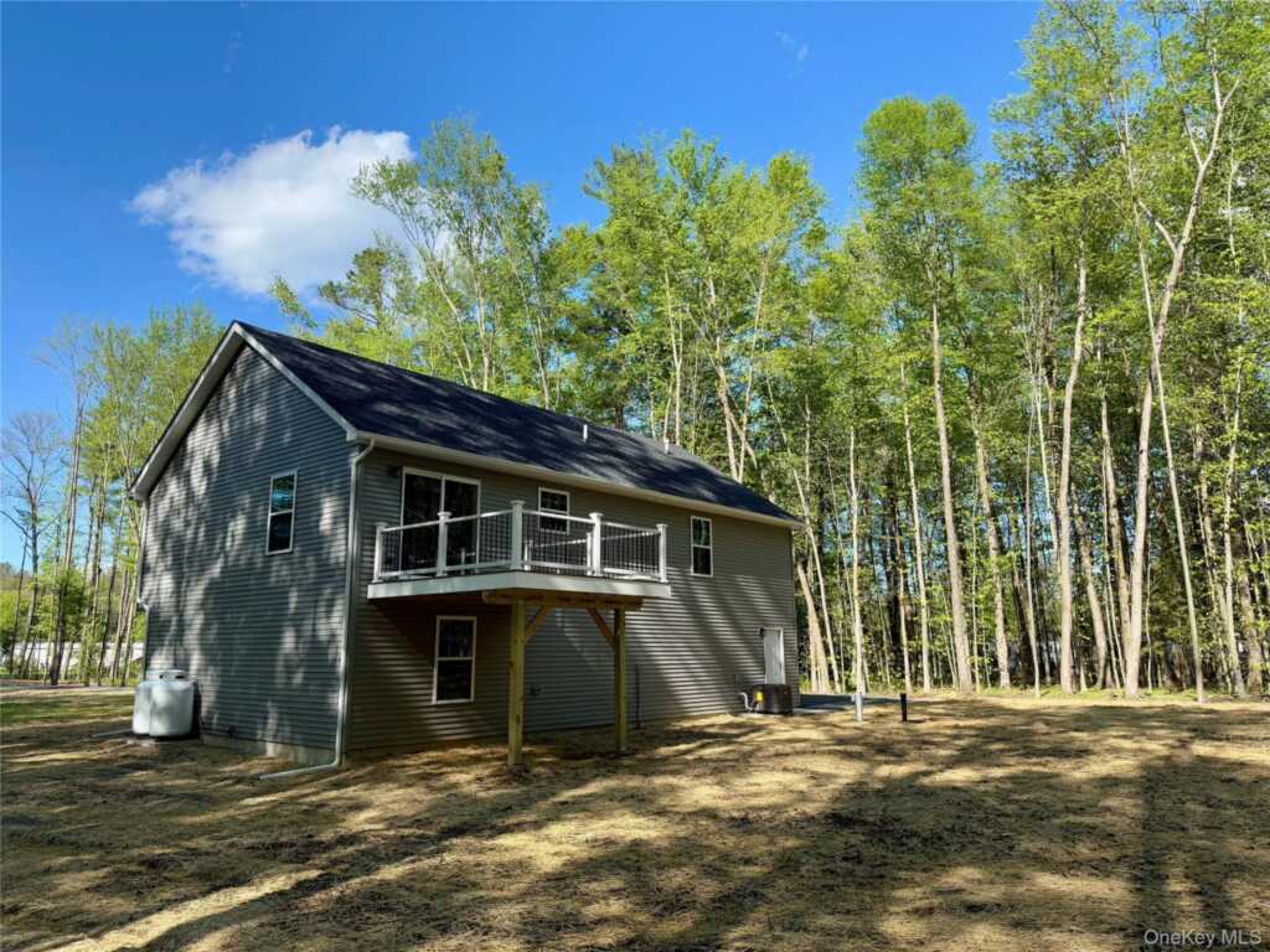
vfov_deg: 56.8
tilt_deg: +10.0
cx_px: 635
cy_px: 476
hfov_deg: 71.6
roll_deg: +0.3
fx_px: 881
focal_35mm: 24
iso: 100
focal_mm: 6.76
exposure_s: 1/2703
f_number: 1.78
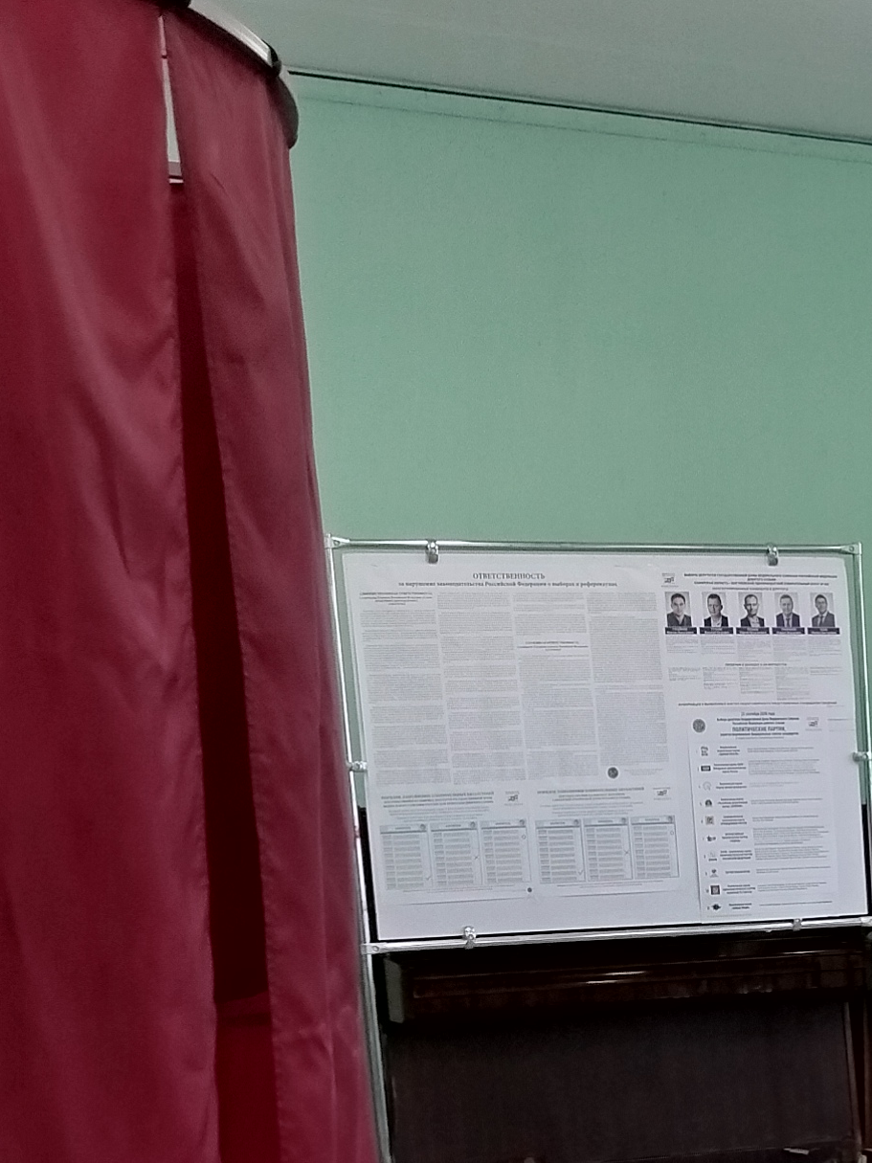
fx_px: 2654
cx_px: 1187
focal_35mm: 79
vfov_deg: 23.2
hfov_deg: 17.3
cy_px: 1286
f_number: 1.7
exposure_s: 1/50
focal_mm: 5.31
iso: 160
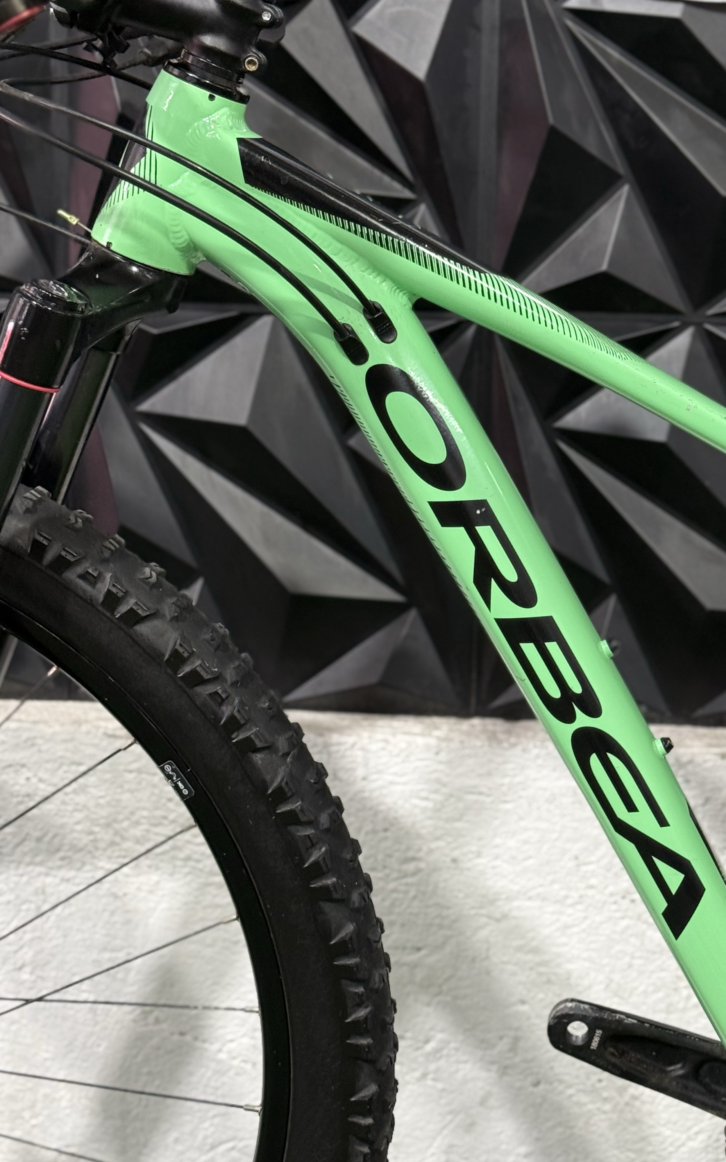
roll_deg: -2.5
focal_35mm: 69
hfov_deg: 18.7
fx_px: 2184
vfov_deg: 29.7
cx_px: 584
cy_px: 505
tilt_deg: -10.4
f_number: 1.78
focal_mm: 6.76
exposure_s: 1/60
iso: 160
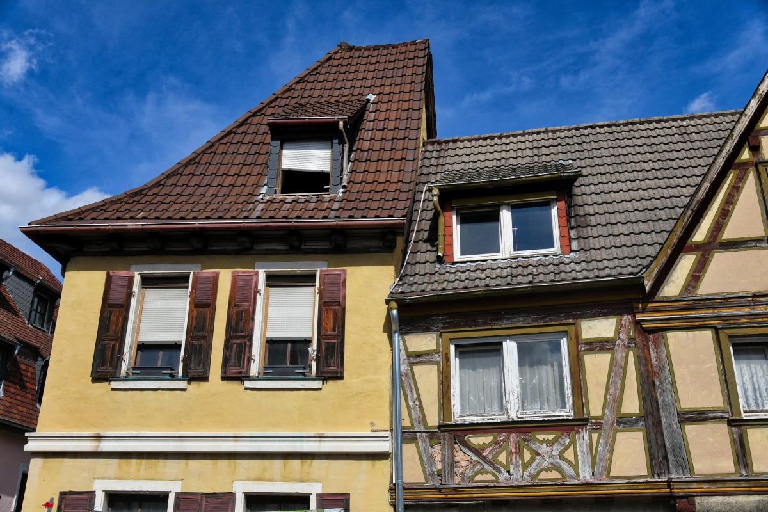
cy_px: 256
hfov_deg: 54.4
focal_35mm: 35
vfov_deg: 37.9
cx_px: 384
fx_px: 747
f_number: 6.3
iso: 200
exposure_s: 1/1600
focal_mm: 35
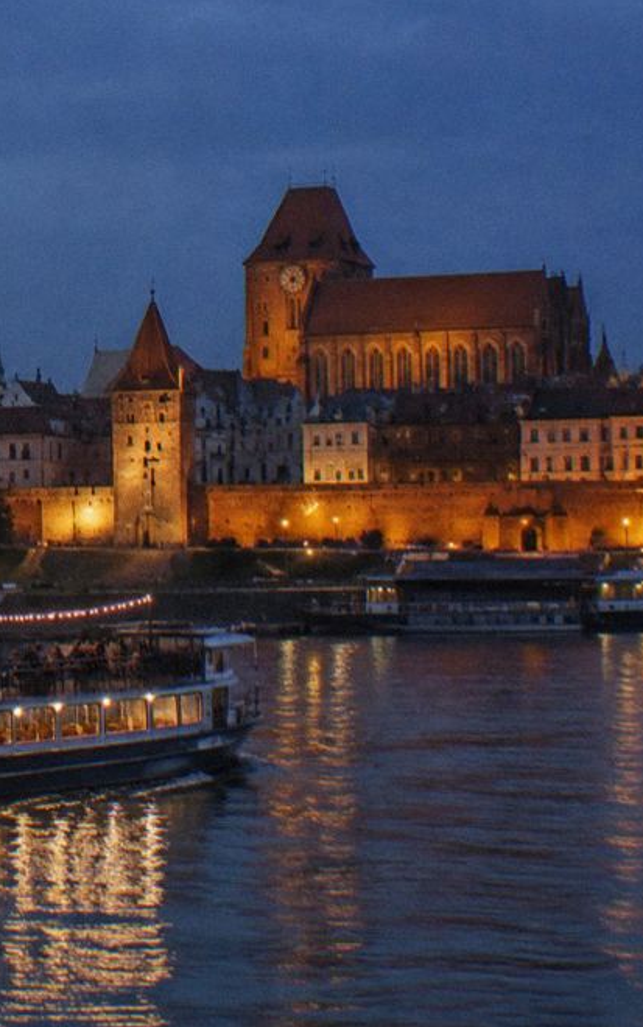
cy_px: 514
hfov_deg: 23.9
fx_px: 1513
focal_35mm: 54
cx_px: 224
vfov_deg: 37.5
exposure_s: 1/200
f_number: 2.5
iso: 3200
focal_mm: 35
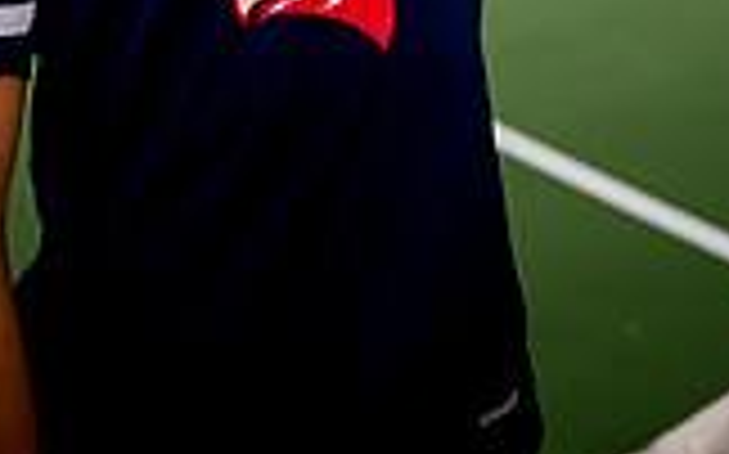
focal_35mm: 68
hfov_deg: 30.2
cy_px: -517
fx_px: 1350
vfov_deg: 14.8
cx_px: 317
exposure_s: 1/1250
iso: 50
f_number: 1.4
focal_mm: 24
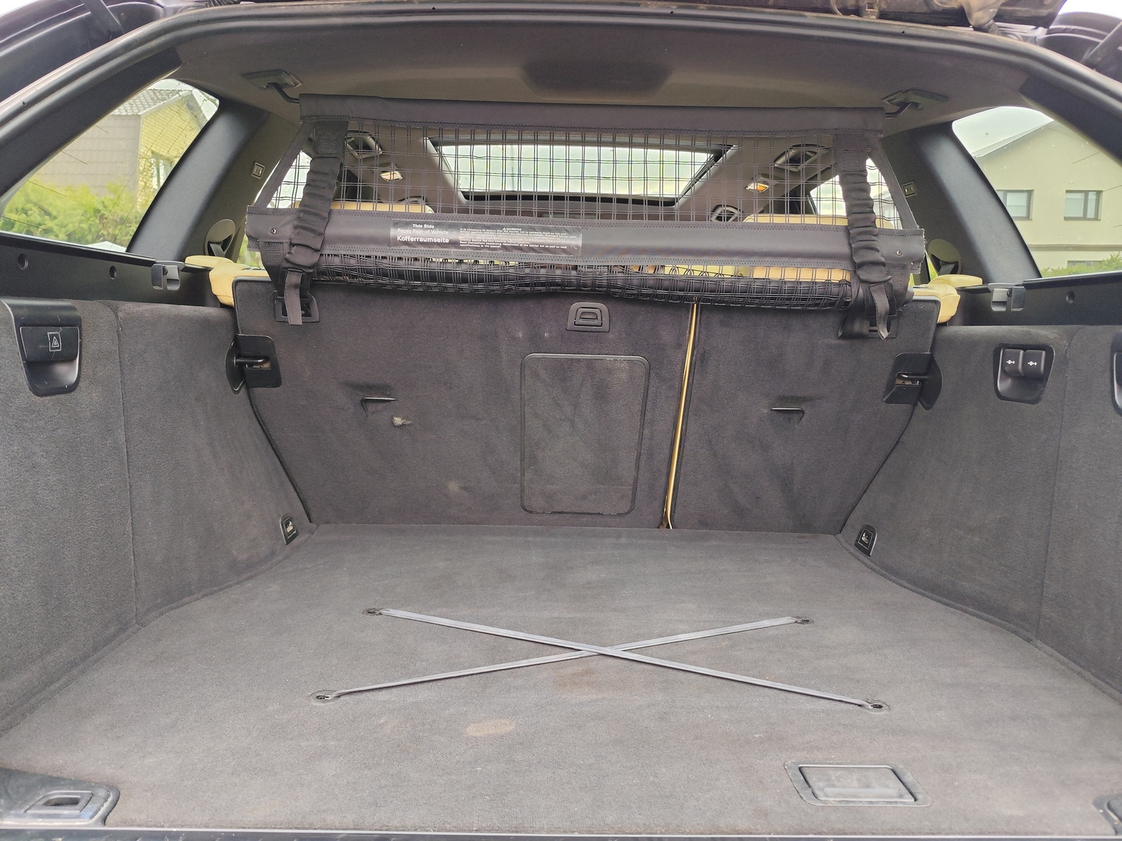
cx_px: 561
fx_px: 745
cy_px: 420
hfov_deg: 73.9
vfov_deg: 58.9
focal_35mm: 23
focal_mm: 6.19
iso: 160
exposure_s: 1/100
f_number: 1.65
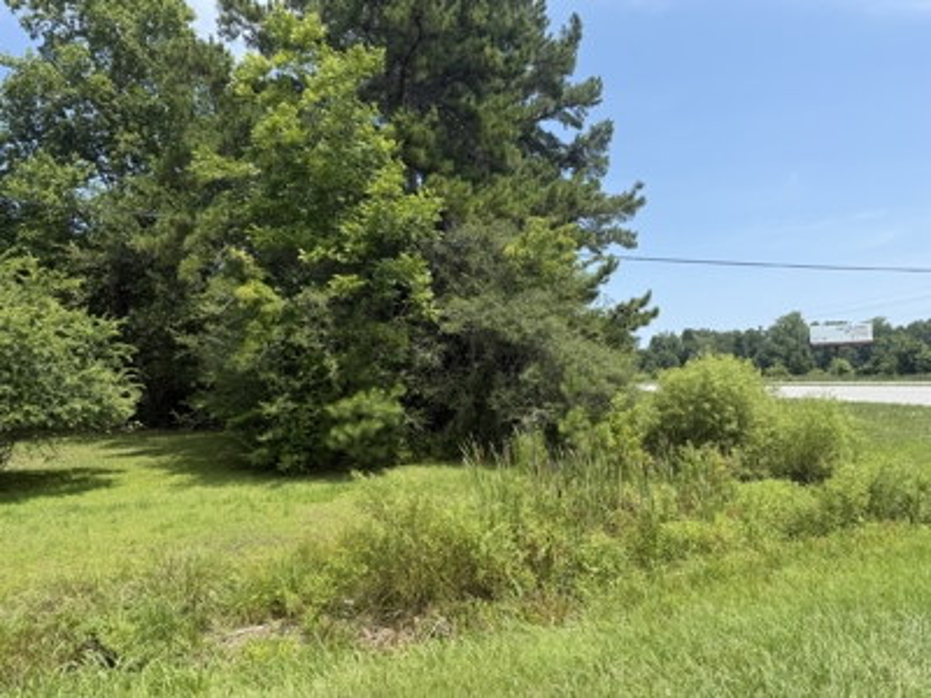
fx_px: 645
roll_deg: +2.7
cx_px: 466
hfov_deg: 71.6
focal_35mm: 24
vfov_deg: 56.8
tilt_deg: +2.7
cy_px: 349
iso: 80
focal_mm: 6.76
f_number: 1.78
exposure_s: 1/2907
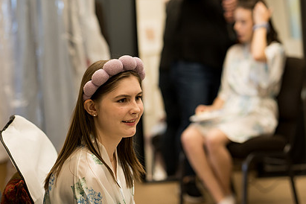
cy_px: 89
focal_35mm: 120
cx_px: 143
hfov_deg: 17.1
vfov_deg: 11.4
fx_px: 1020
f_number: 2.8
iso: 640
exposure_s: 1/200
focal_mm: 85
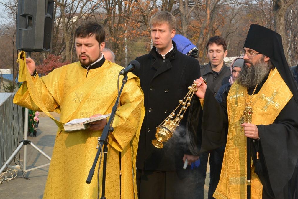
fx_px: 622
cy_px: 100
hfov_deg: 27.0
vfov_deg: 18.2
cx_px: 150
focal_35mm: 75
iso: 200
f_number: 5.6
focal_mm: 27.5
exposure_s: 1/500
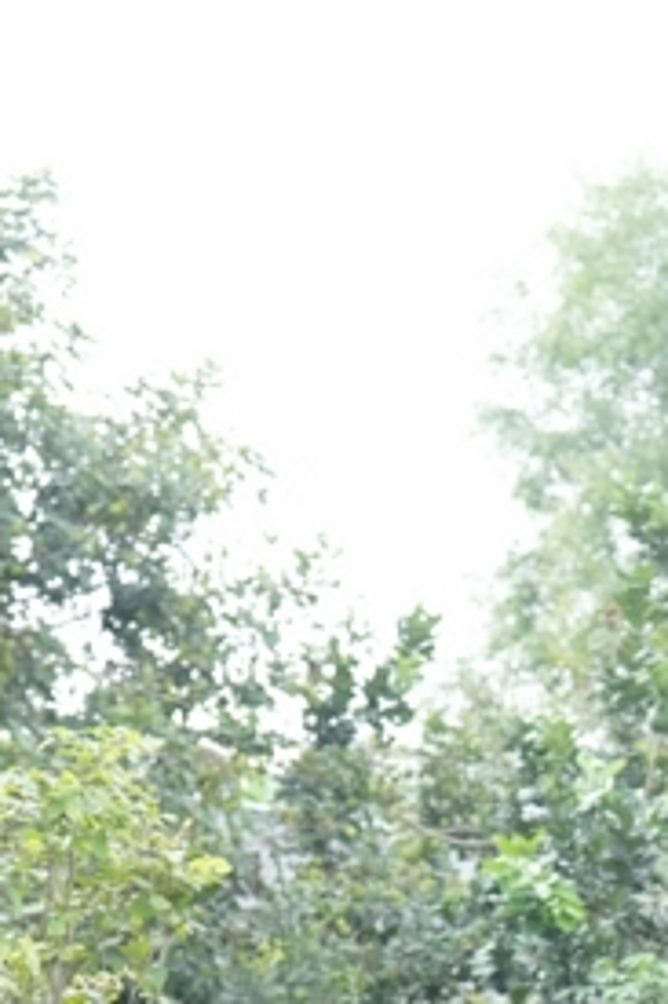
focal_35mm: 124
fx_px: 3455
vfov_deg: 15.8
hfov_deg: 10.5
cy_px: 1272
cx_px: 1161
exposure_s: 1/500
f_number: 3.2
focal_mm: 35
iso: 640
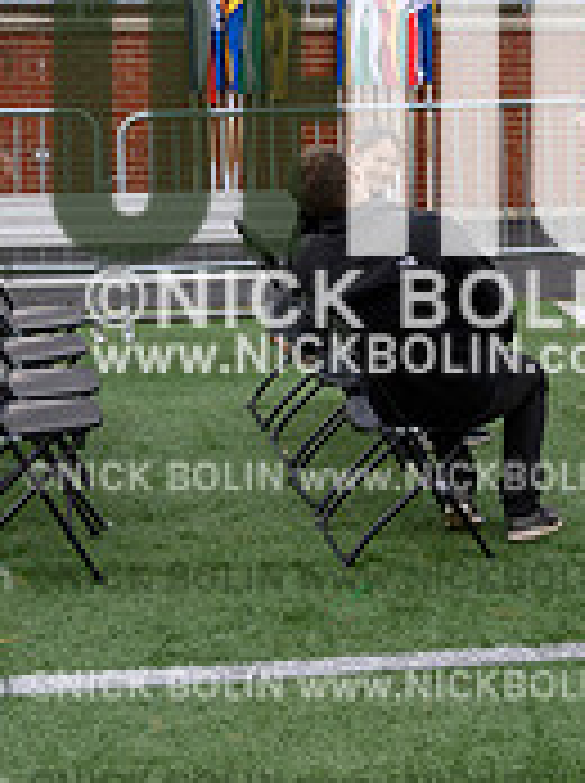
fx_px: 1739
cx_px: 369
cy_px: 164
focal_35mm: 77
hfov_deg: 19.1
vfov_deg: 25.0
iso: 125
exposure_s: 1/320
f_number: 4
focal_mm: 24
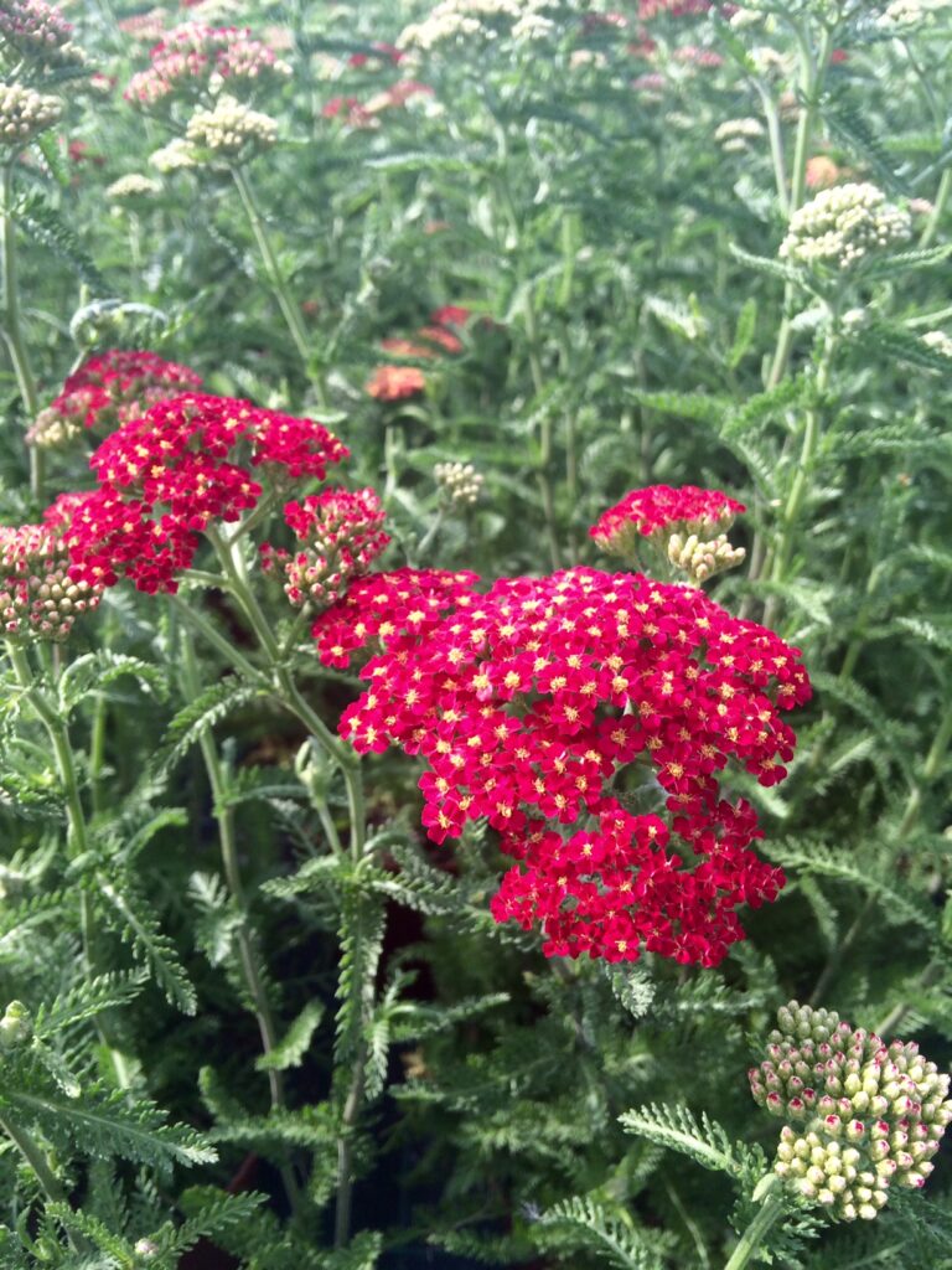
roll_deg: -2.3
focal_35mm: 29
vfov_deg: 61.7
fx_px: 1063
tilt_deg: -34.0
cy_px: 635
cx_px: 476
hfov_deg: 48.2
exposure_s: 1/477
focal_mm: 4.15
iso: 32
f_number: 2.2
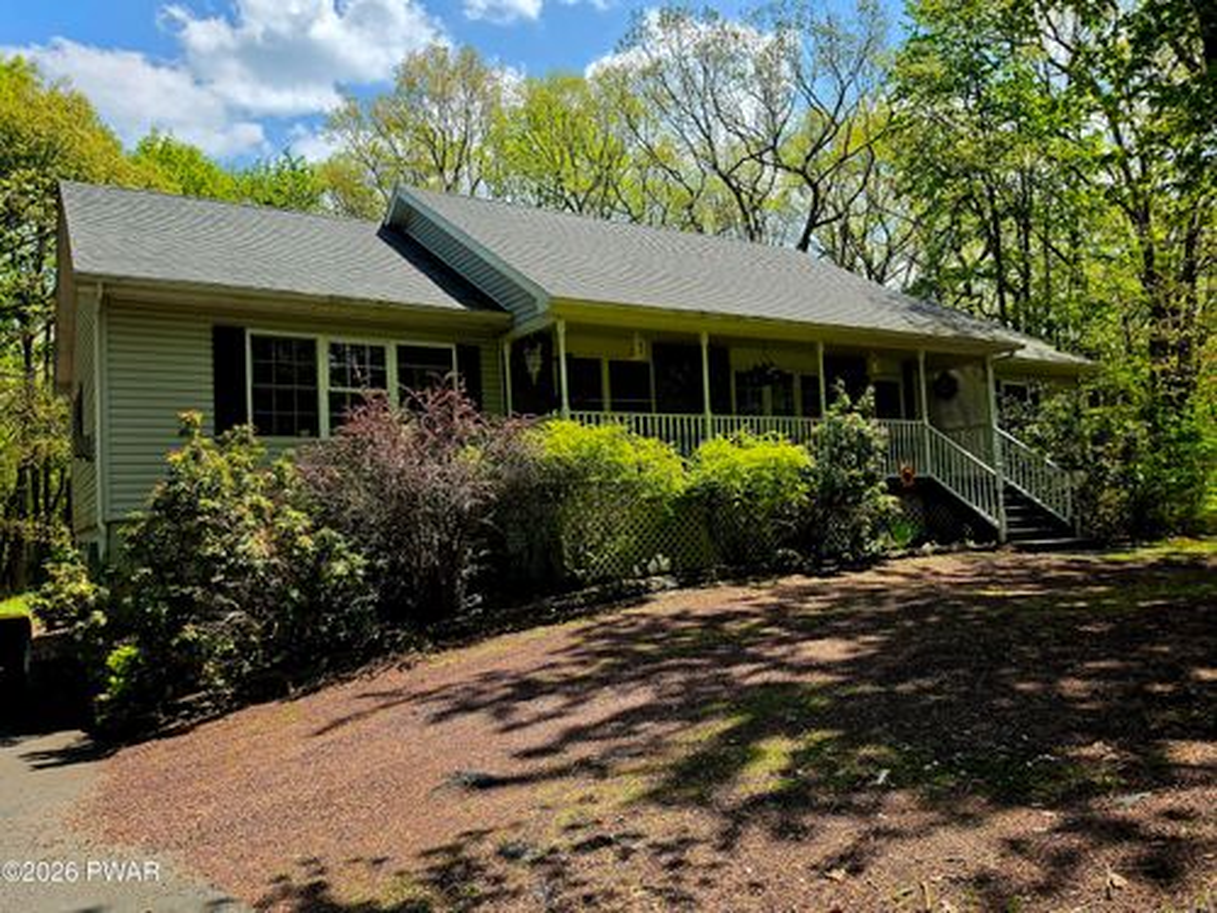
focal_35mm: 23
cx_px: 608
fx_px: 809
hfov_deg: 73.9
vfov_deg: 58.9
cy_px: 456
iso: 64
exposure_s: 1/10000
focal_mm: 6.5
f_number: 1.4
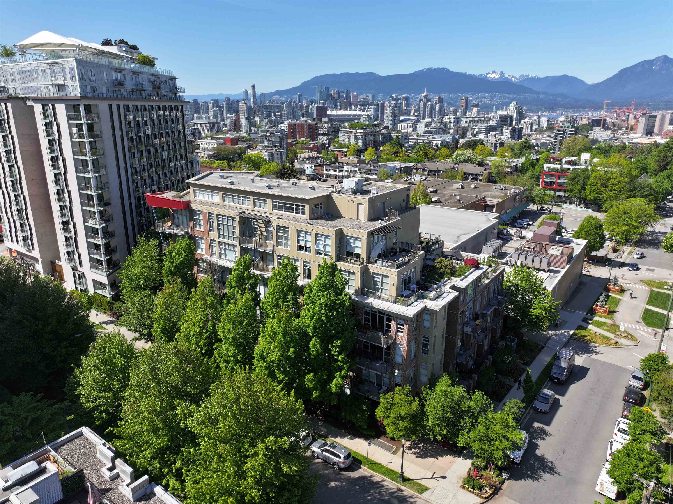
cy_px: 252
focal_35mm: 24
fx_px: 466
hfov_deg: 71.6
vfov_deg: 56.8
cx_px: 336
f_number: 2.8
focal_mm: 12.29
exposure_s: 1/240
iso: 120
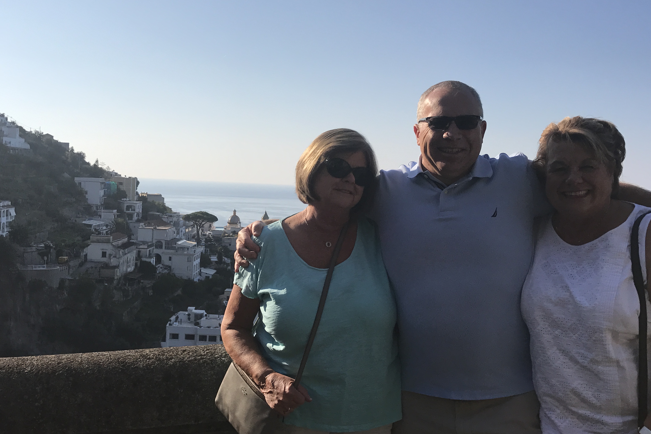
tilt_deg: -5.8
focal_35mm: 38
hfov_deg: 50.6
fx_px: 687
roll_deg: -2.9
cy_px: 216
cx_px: 295
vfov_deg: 35.1
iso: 20
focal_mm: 3.99
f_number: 1.8
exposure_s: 1/3690
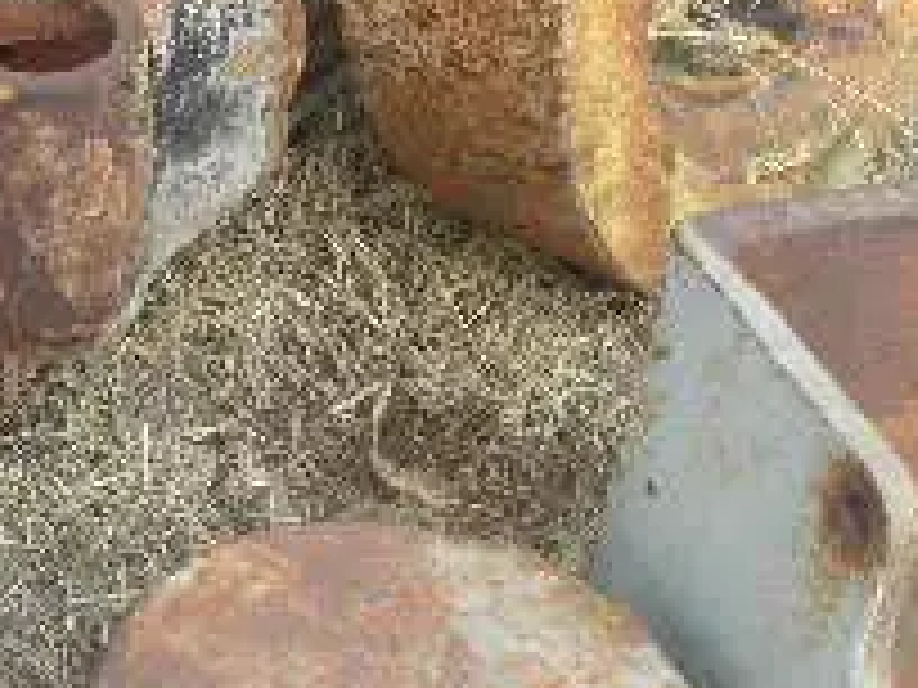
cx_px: -72
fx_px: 2917
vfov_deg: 12.9
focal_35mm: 110
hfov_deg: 17.3
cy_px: -283
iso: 64
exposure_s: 1/250
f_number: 3.2
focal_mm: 6.1
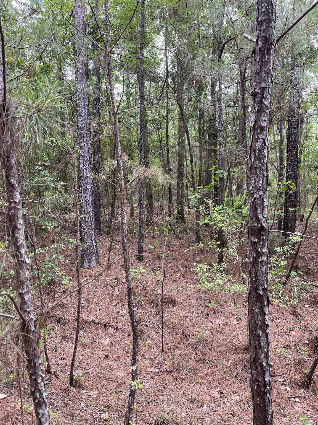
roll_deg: +0.2
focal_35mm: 26
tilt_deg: +0.1
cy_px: 212
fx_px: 318
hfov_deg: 53.1
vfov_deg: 67.3
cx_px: 159
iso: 50
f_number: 1.6
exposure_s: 1/121
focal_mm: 5.1
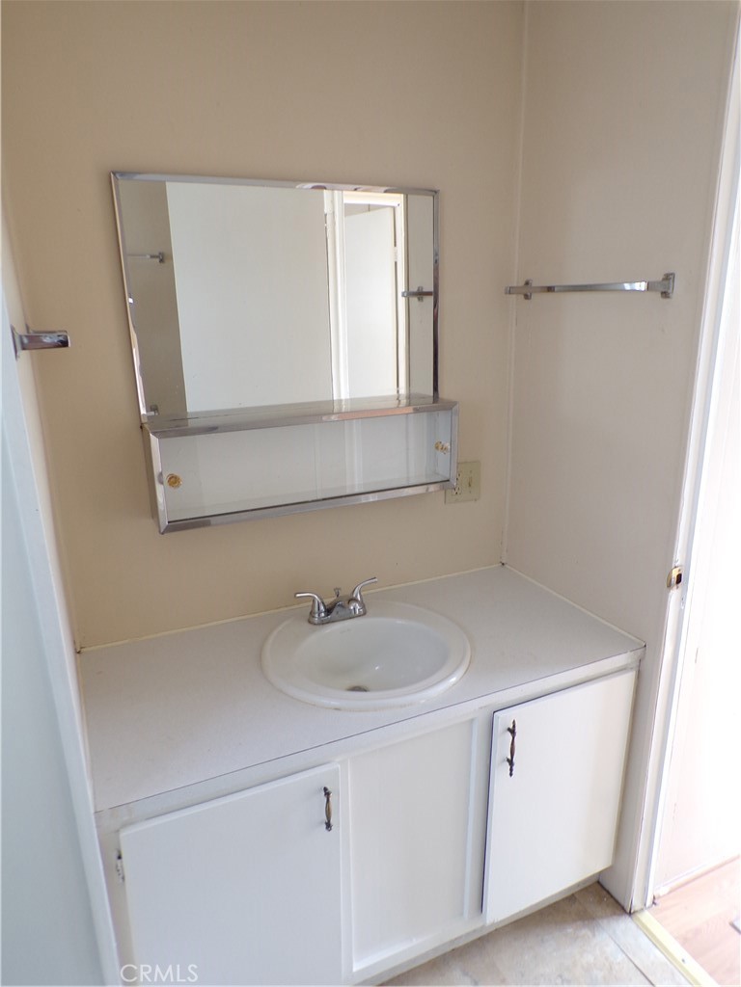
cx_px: 370
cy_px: 494
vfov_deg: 71.6
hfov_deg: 56.8
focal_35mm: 24
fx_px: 685
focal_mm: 4.3
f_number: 3
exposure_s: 1/52
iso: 100
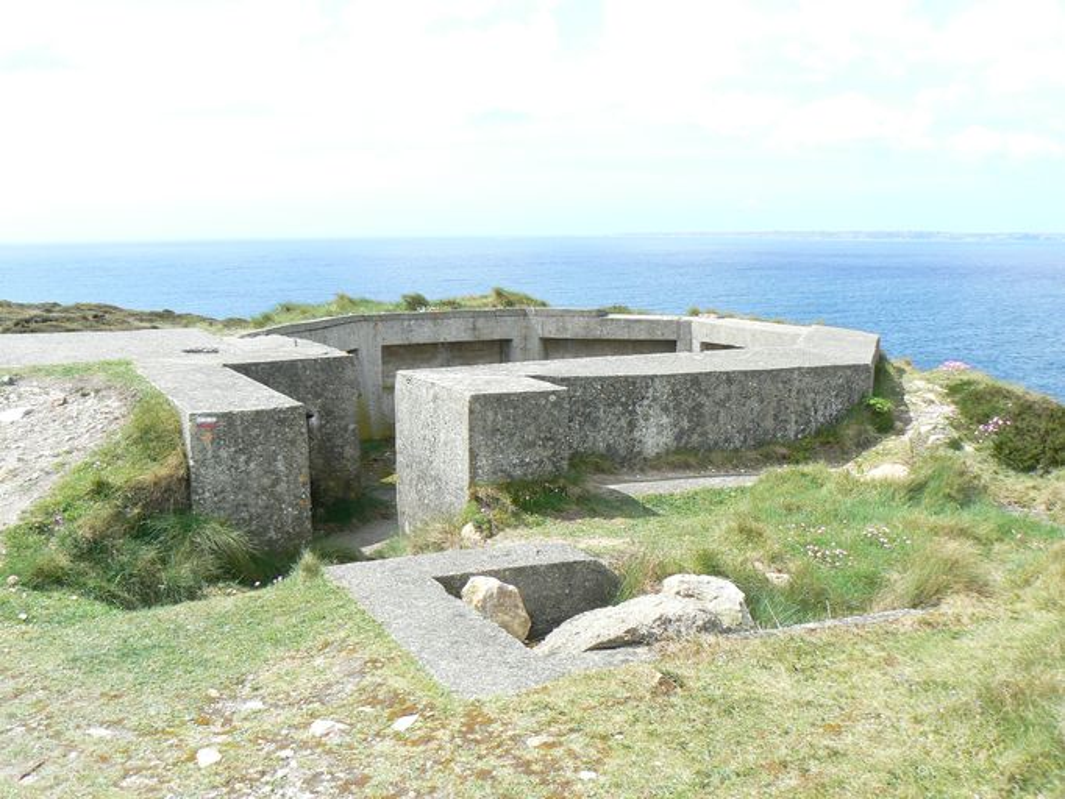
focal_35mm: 36
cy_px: 400
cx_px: 532
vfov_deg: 39.7
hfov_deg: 51.3
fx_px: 1108
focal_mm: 6
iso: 80
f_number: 5.6
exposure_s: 1/250
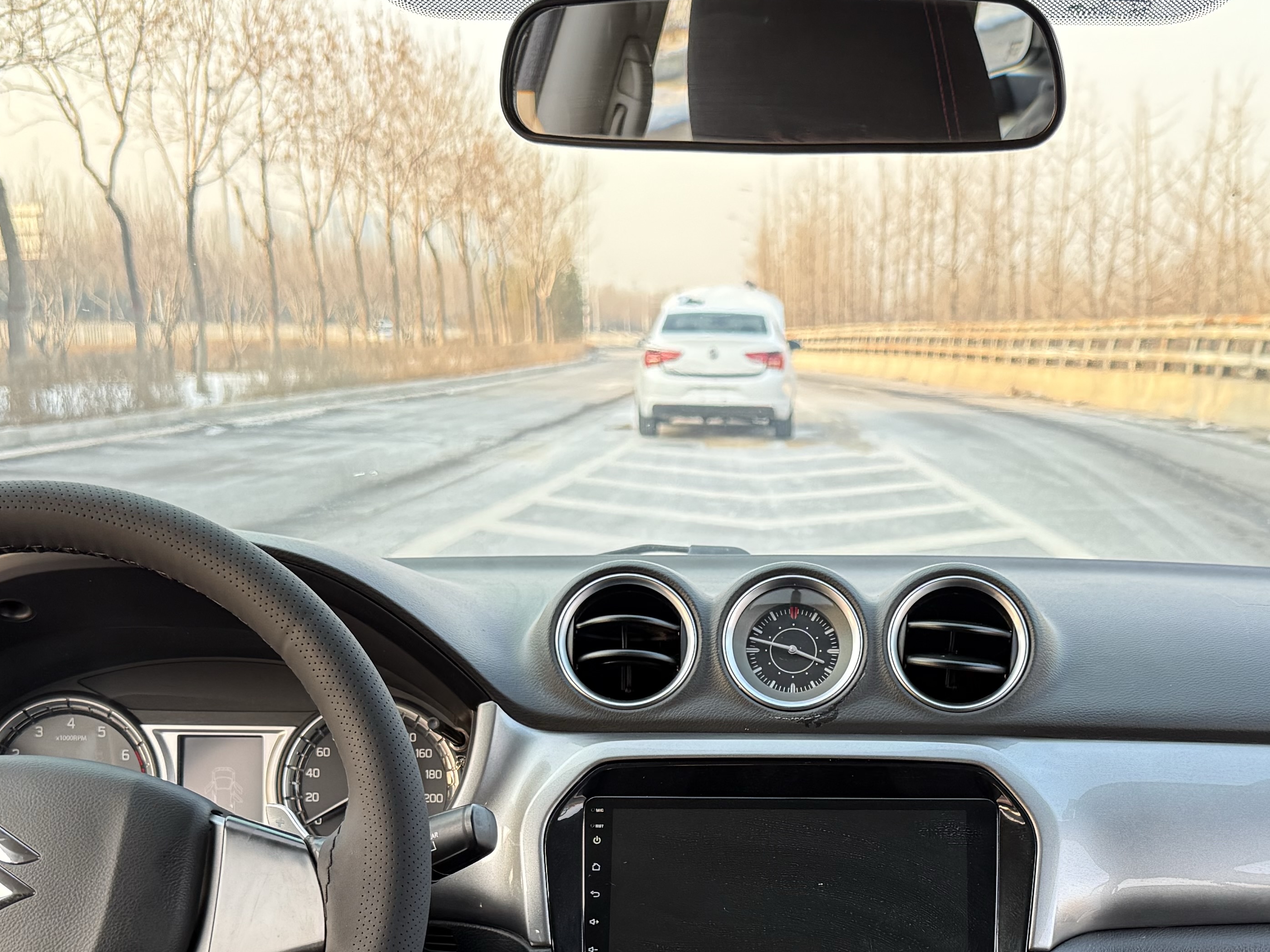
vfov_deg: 28.3
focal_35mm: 49
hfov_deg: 38.6
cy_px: 894
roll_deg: +0.4
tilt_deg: -16.7
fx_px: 1798
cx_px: 810
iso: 200
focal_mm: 6.76
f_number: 1.78
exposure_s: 1/179
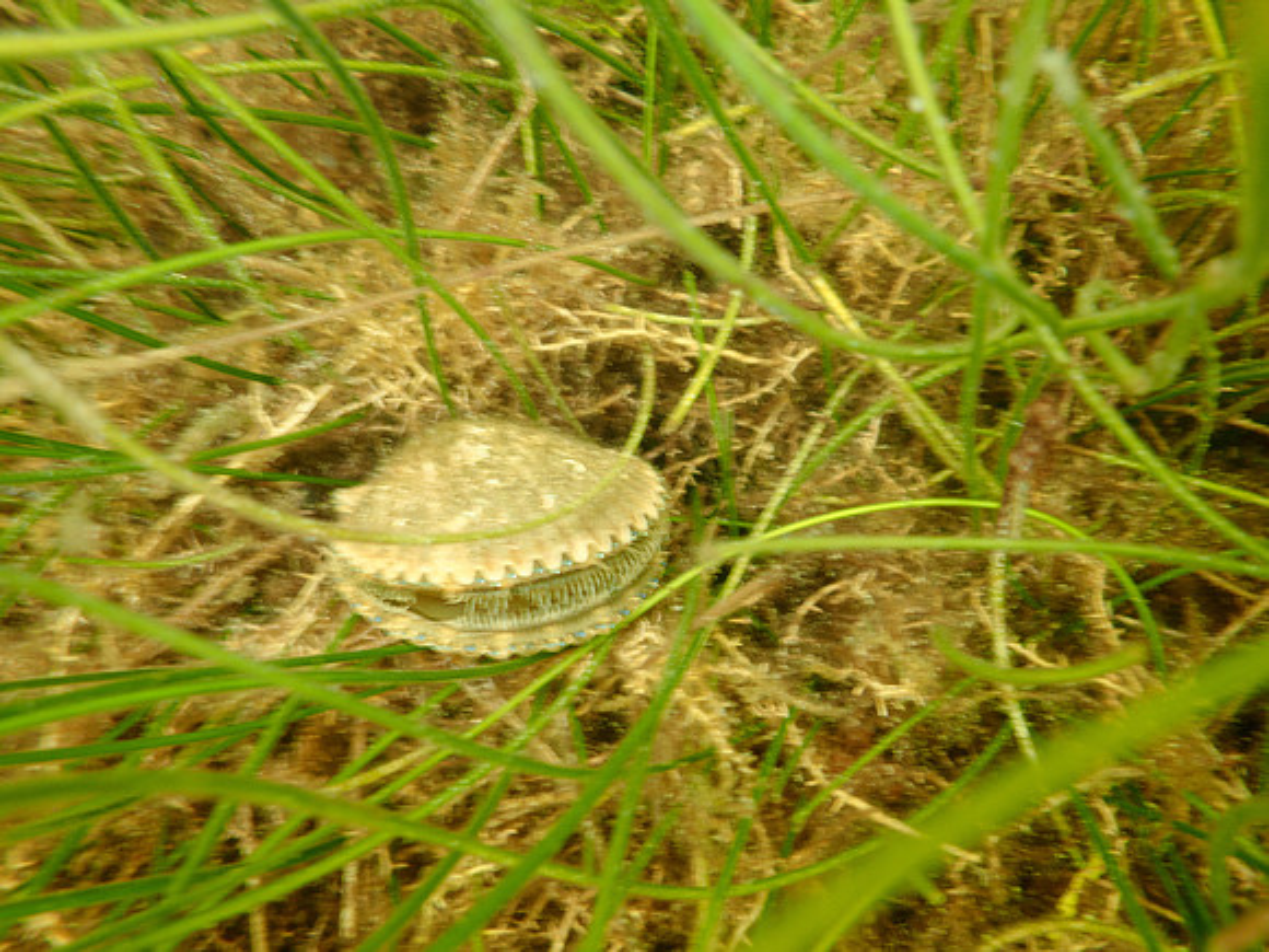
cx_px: 634
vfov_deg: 54.9
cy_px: 476
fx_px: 916
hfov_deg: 69.4
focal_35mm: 25
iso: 160
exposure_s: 1/60
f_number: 2
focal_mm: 4.5
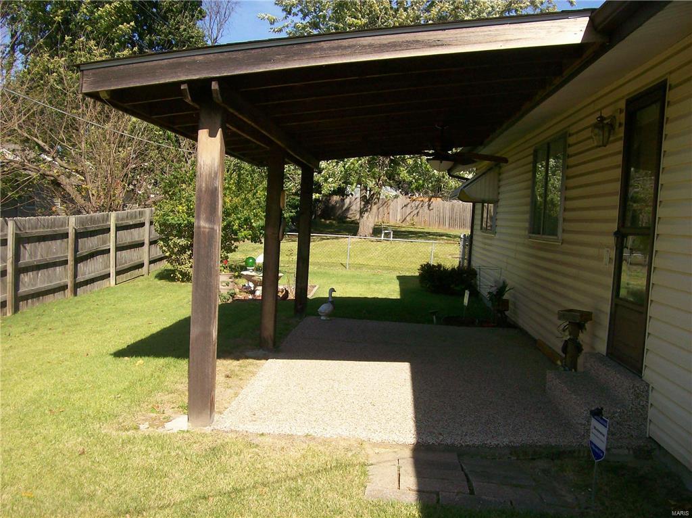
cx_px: 346
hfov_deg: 51.4
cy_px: 259
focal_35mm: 36
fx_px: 719
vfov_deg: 39.6
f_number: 4.8
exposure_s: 1/511
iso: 80
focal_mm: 6
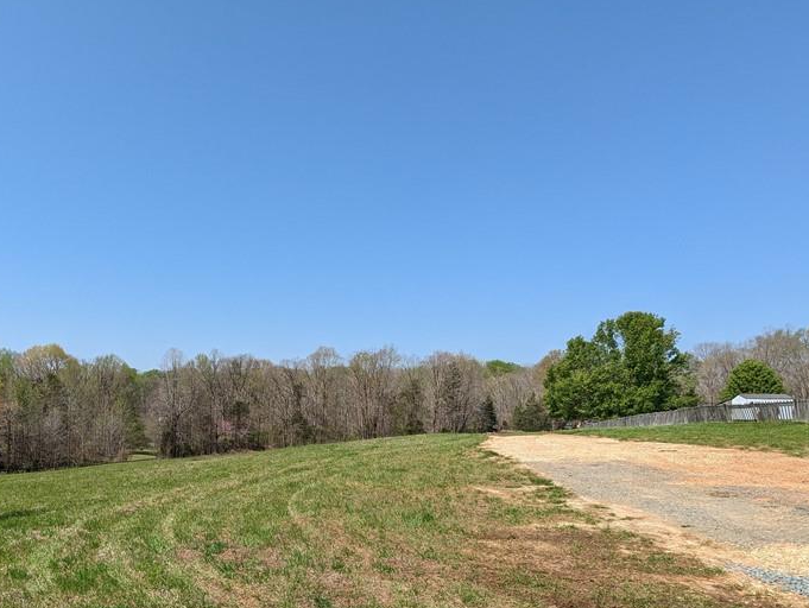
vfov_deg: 55.2
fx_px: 561
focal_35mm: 24
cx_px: 229
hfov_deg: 68.1
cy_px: 425
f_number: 2.2
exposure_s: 1/1460
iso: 51
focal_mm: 2.35
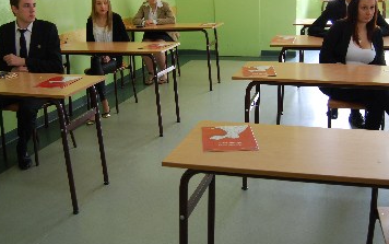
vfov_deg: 29.7
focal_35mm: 43
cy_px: 85
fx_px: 456
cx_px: 191
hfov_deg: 46.2
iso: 200
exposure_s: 1/40
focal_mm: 20
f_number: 3.8
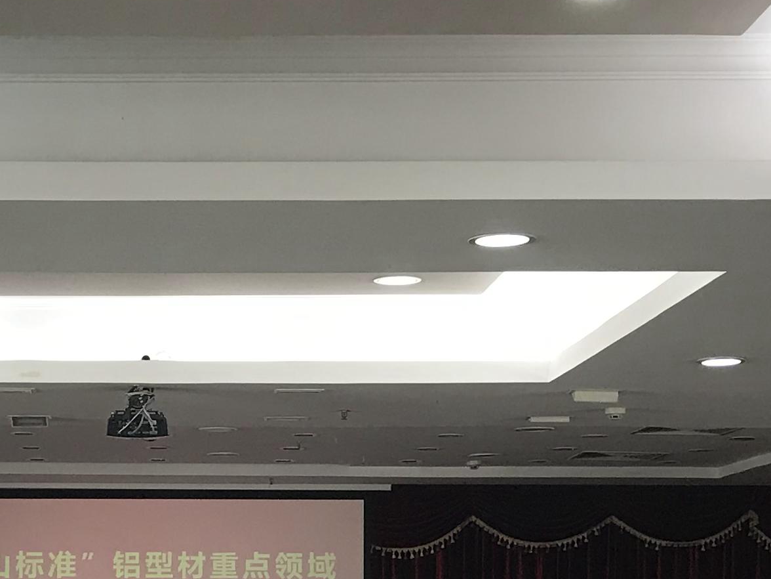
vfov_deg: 15.1
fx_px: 2138
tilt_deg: +0.1
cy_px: 595
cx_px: 105
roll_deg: +0.4
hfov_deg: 20.1
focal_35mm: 96
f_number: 1.8
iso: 25
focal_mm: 3.99
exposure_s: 1/33
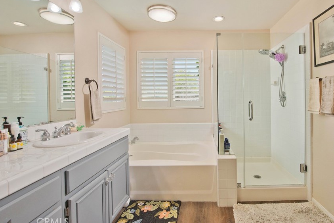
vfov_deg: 69.9
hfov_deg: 92.1
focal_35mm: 17
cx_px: 200
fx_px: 158
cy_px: 92
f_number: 5.6
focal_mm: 14
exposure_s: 1/500
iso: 400
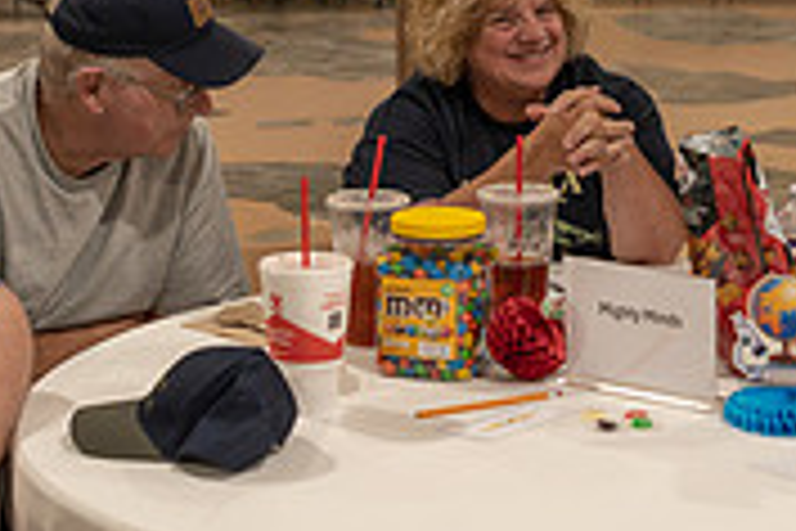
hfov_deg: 17.5
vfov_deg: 11.7
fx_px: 2587
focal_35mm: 117
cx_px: 517
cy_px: 191
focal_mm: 35
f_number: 3.5
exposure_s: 1/400
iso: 2000
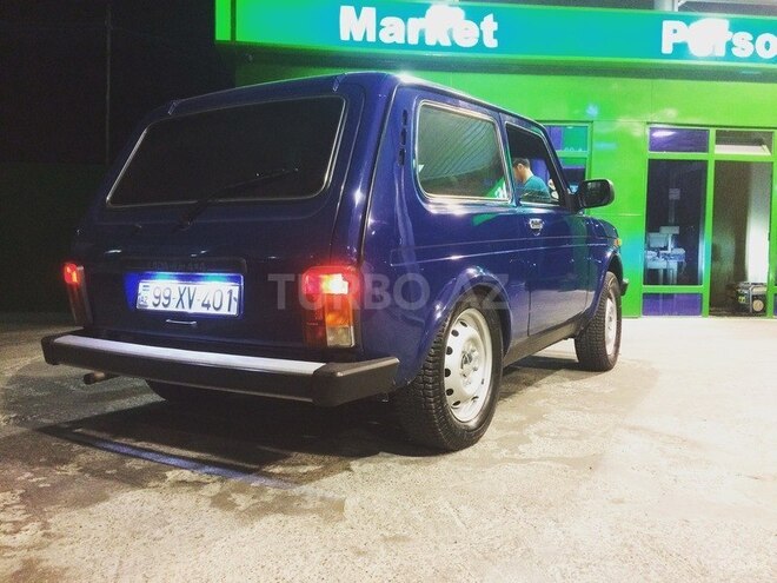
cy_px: 292
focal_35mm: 29
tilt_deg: -3.8
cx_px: 388
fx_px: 651
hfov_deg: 61.7
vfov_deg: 48.2
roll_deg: -0.8
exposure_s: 1/25
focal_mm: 4.15
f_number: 2.2
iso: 250
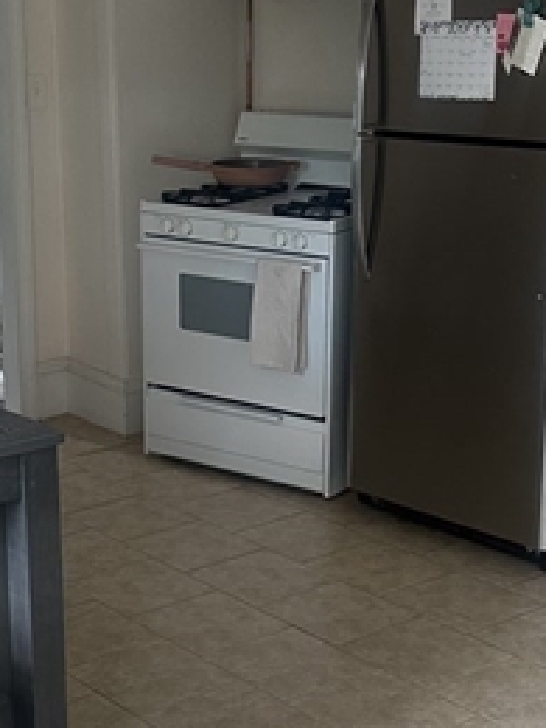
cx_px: 151
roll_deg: +0.8
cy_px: 386
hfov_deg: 20.6
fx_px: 1493
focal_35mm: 71
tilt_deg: -13.3
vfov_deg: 27.4
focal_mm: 6.86
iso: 250
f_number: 1.78
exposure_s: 1/80
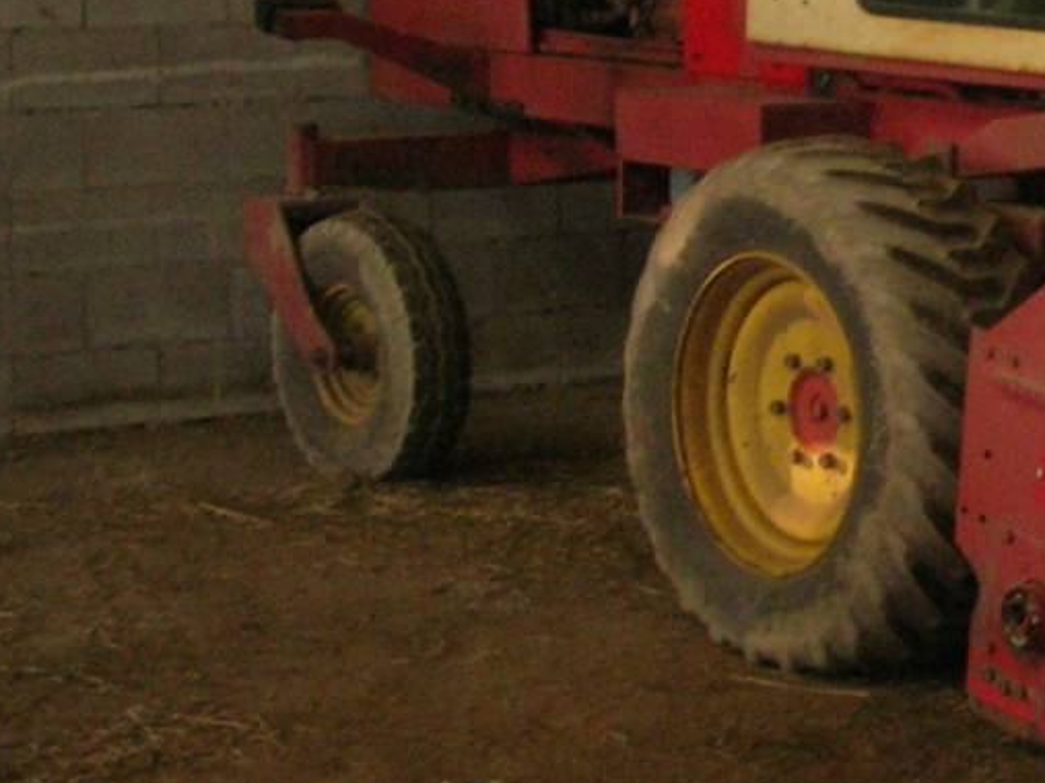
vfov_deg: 12.2
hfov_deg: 15.7
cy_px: 37
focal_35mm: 120
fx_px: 3622
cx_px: 1299
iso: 200
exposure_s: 1/60
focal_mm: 7.8
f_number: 2.8
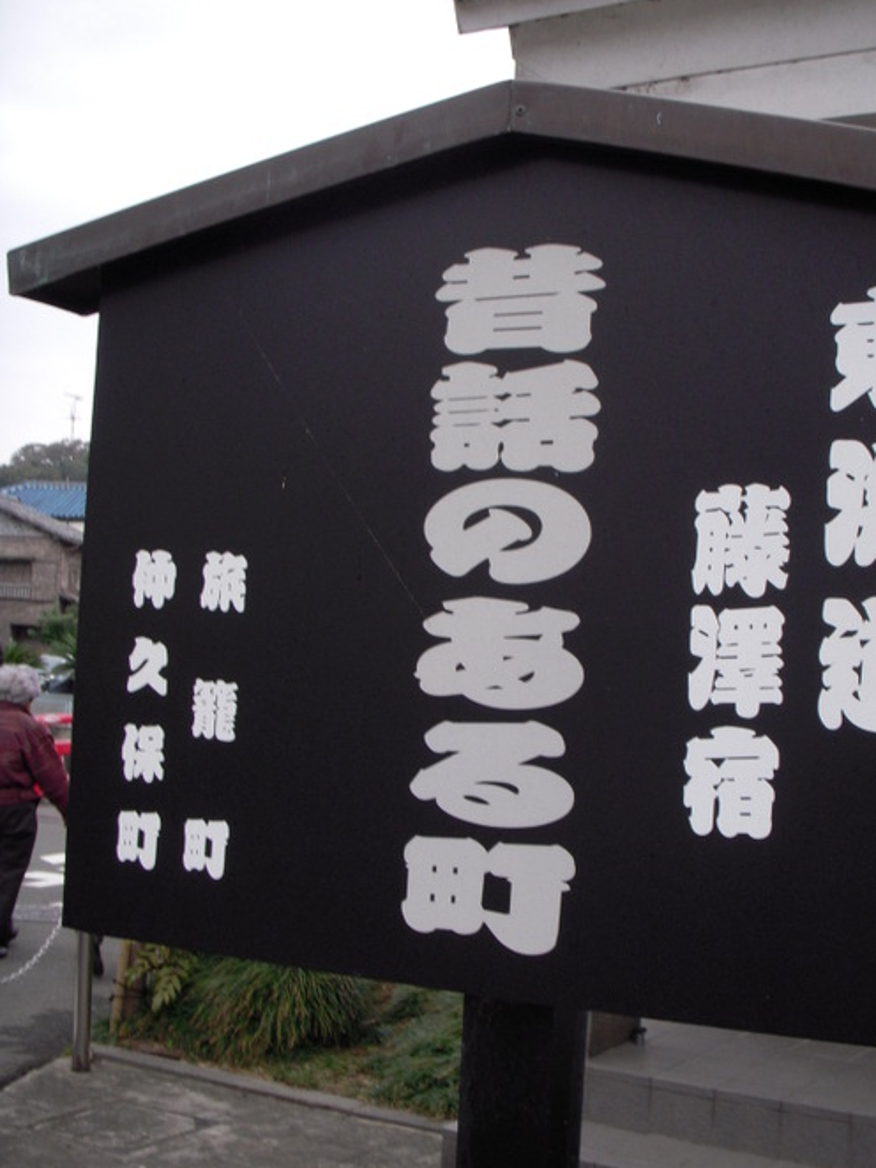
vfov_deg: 41.2
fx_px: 1552
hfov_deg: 31.4
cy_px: 588
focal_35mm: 46
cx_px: 528
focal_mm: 6.3
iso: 100
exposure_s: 1/50
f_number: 3.3
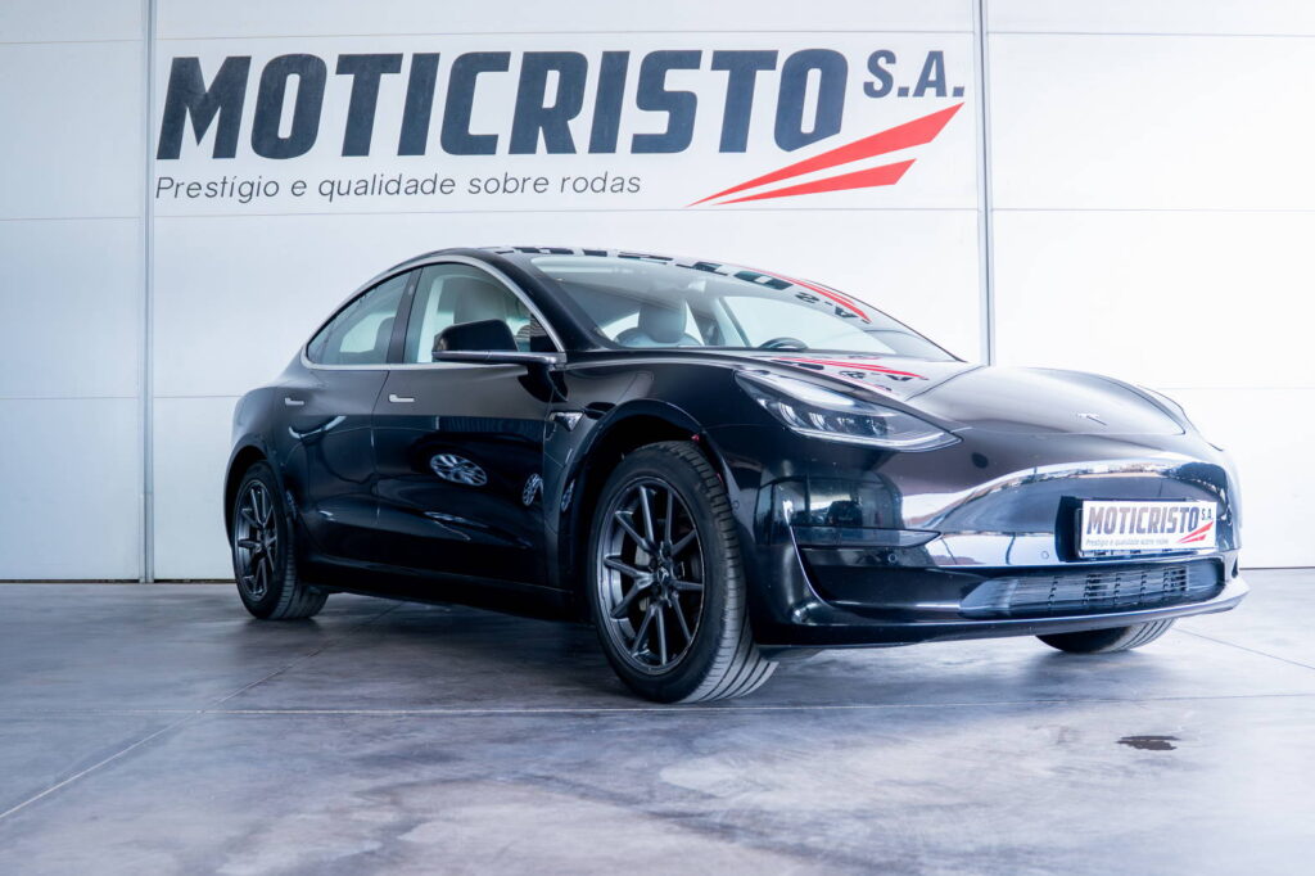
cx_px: 658
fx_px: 1497
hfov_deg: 47.4
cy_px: 438
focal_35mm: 41
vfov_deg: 32.6
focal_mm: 27.4
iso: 800
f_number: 2.8
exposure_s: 1/500
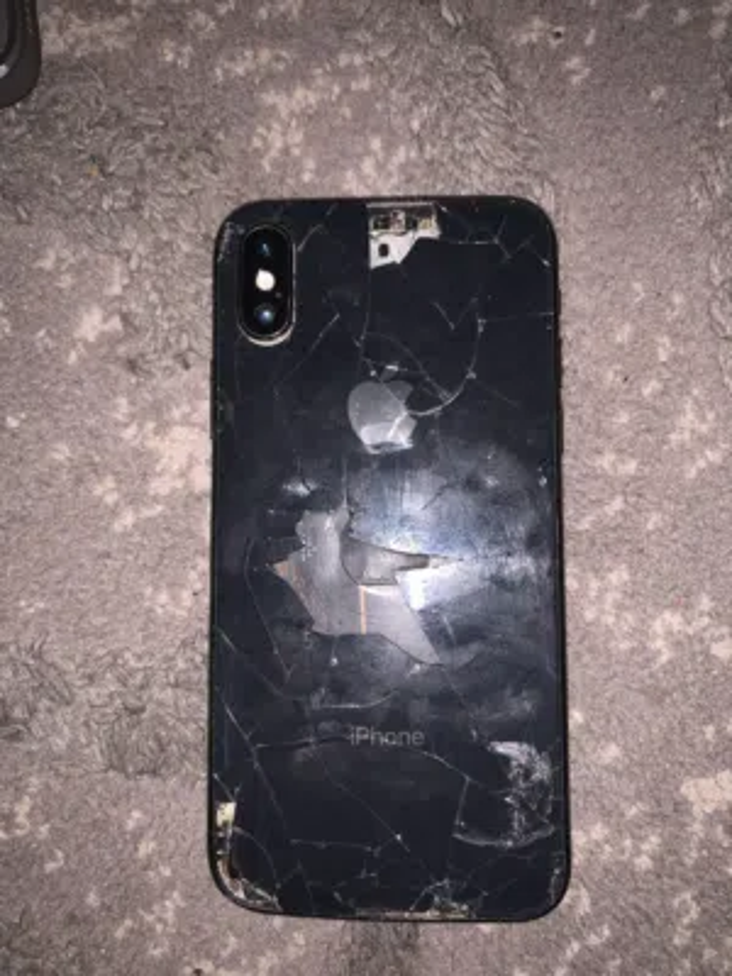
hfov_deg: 53.1
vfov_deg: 67.3
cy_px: 488
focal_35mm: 26
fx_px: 733
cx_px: 366
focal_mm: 4.25
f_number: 1.8
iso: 32
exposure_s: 1/48
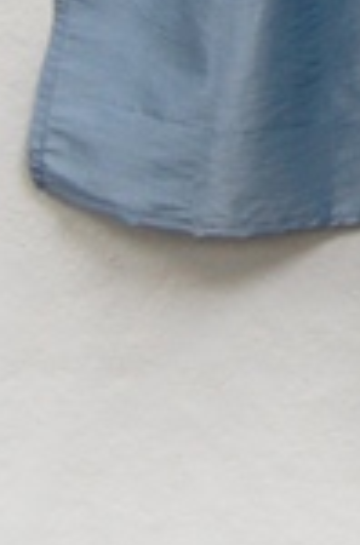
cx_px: 745
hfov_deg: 5.8
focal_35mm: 231
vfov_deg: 8.5
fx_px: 3489
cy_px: -563
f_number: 4.5
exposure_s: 1/50
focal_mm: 32
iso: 400
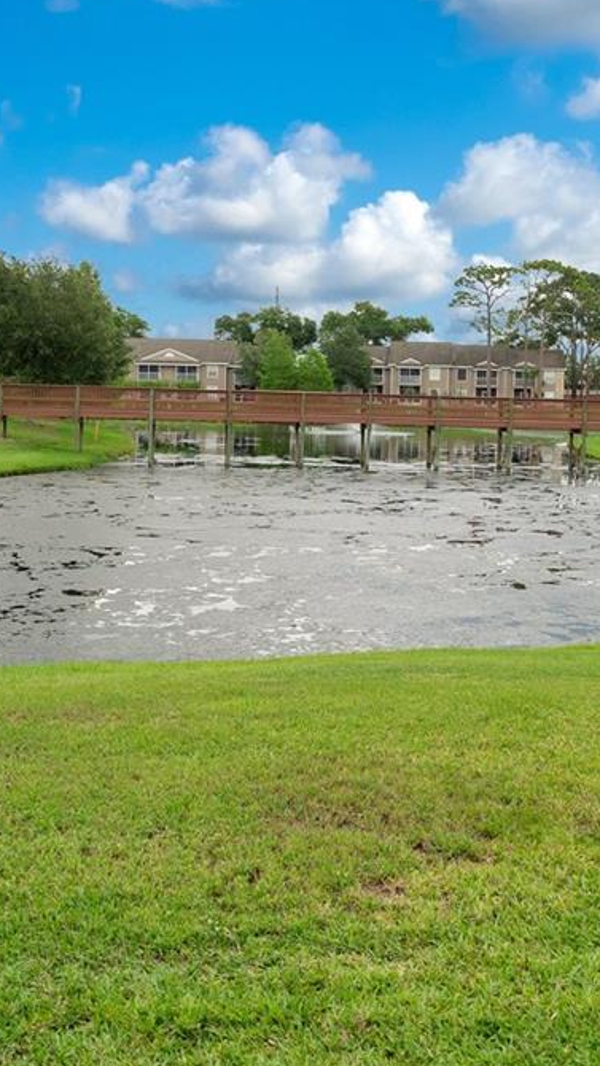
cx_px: 360
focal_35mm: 40
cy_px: 420
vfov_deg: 50.1
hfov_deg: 29.6
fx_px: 1131
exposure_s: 1/125
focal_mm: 16
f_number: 9
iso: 100
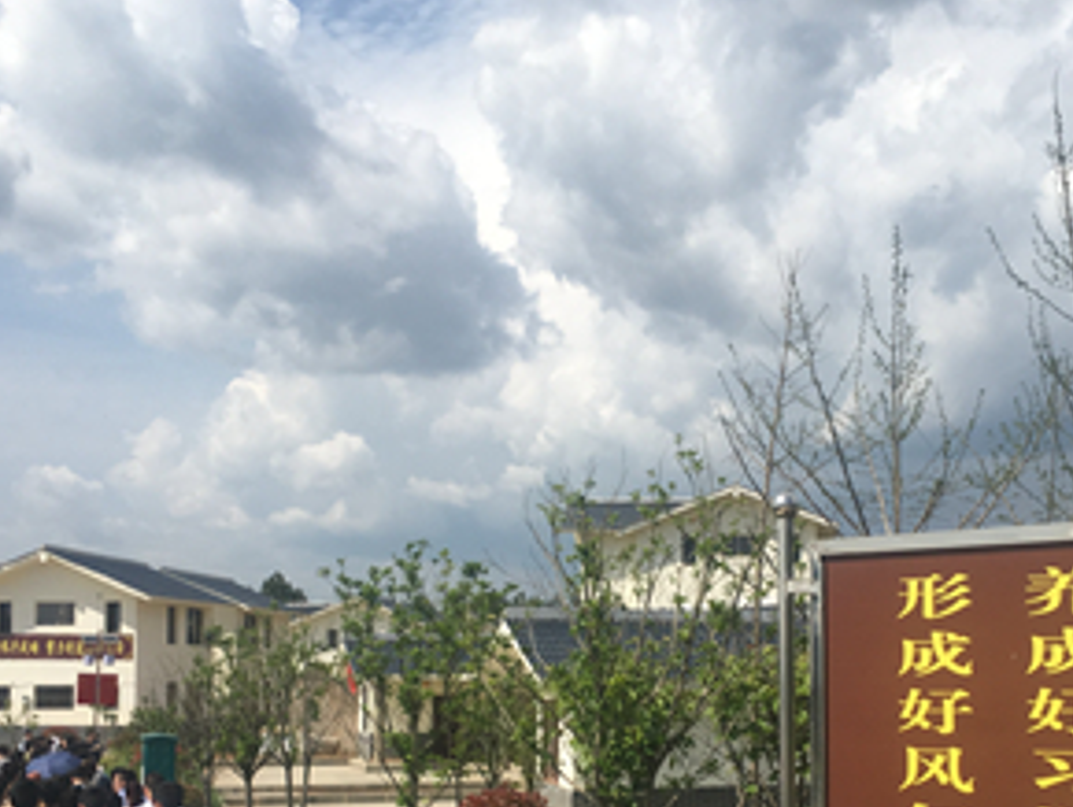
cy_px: 624
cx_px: 599
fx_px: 1551
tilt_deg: +2.3
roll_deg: +0.0
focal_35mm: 50
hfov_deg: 38.1
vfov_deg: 28.6
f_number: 2.2
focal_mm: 4.15
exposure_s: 1/2481
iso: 25
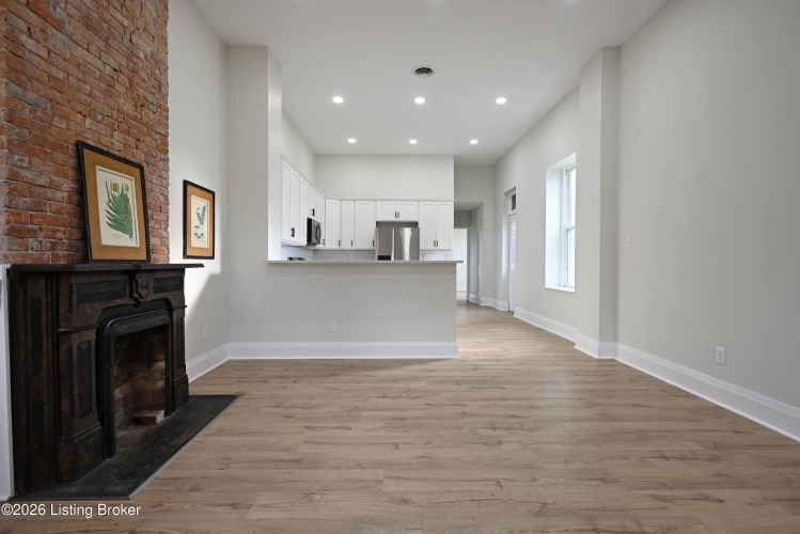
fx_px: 378
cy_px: 267
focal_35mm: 17
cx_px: 400
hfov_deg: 93.3
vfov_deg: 70.5
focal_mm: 17
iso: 250
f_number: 5.6
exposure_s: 1/25
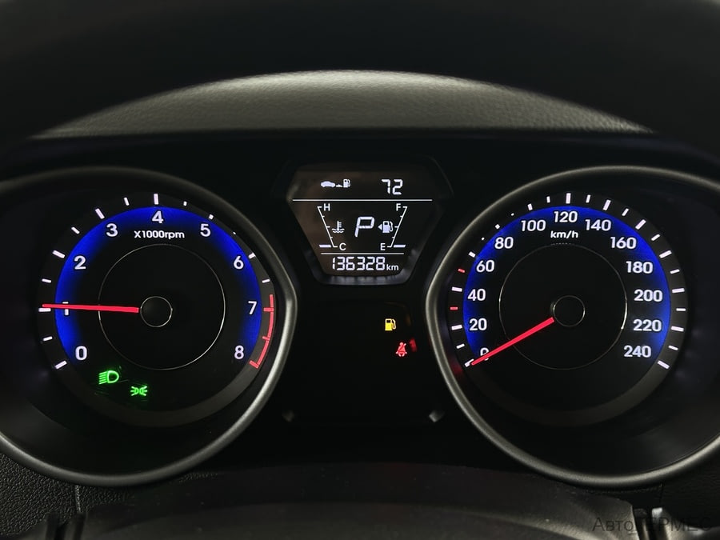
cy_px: 270
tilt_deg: -23.1
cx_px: 360
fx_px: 998
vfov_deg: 30.3
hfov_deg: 39.7
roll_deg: +0.1
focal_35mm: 48
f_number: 1.78
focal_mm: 6.86
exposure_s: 1/33
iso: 200
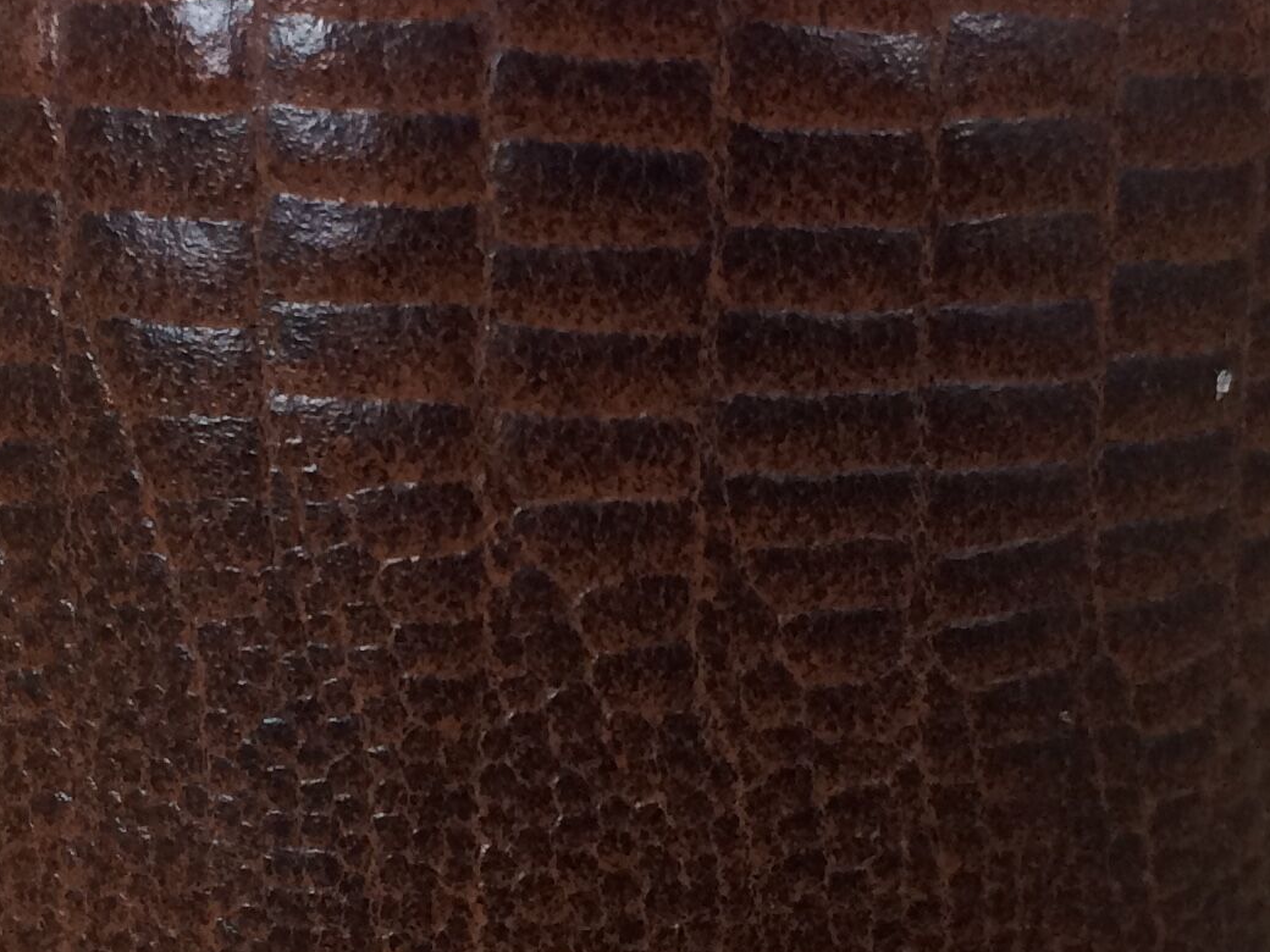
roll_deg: +0.1
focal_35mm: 91
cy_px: 699
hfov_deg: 21.4
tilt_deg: -14.5
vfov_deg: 16.2
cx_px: 364
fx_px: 3339
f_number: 2.2
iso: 50
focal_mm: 4.15
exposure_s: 1/33
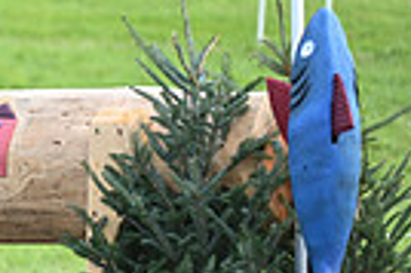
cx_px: -423
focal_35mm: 1128
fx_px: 12862
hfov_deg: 1.8
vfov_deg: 1.2
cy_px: 14
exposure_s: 1/1600
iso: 800
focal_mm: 260
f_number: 5
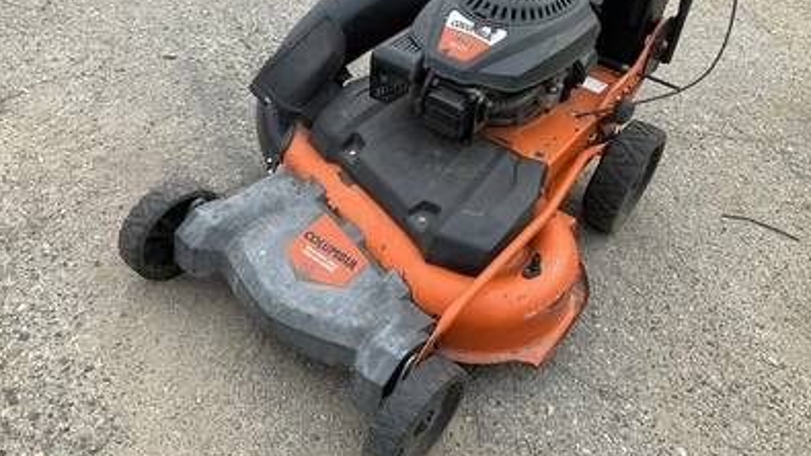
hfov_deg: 61.0
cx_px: 409
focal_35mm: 32
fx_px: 688
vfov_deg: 36.6
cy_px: 195
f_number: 1.8
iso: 20
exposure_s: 1/167
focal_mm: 3
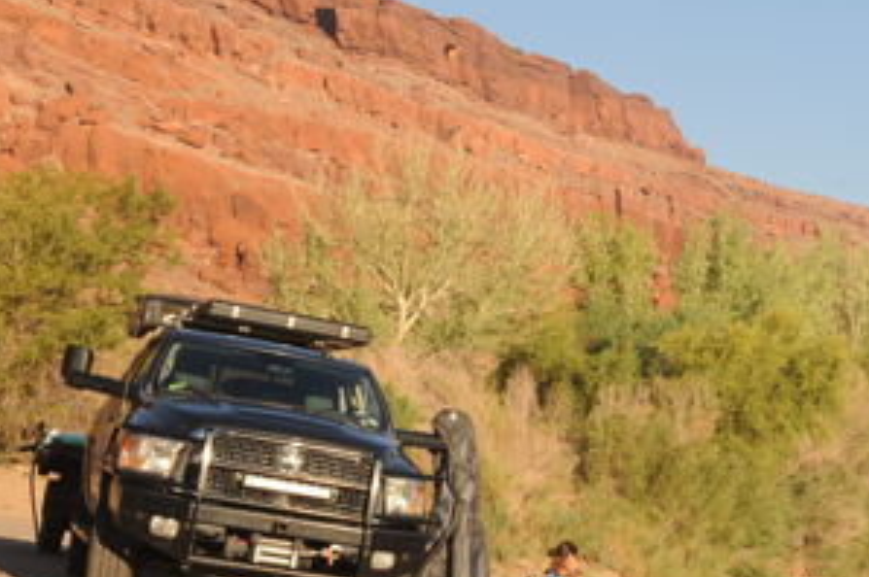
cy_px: 411
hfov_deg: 20.5
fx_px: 2267
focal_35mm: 94
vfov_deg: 14.5
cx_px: 1009
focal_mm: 35
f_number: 16
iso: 200
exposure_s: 1/80
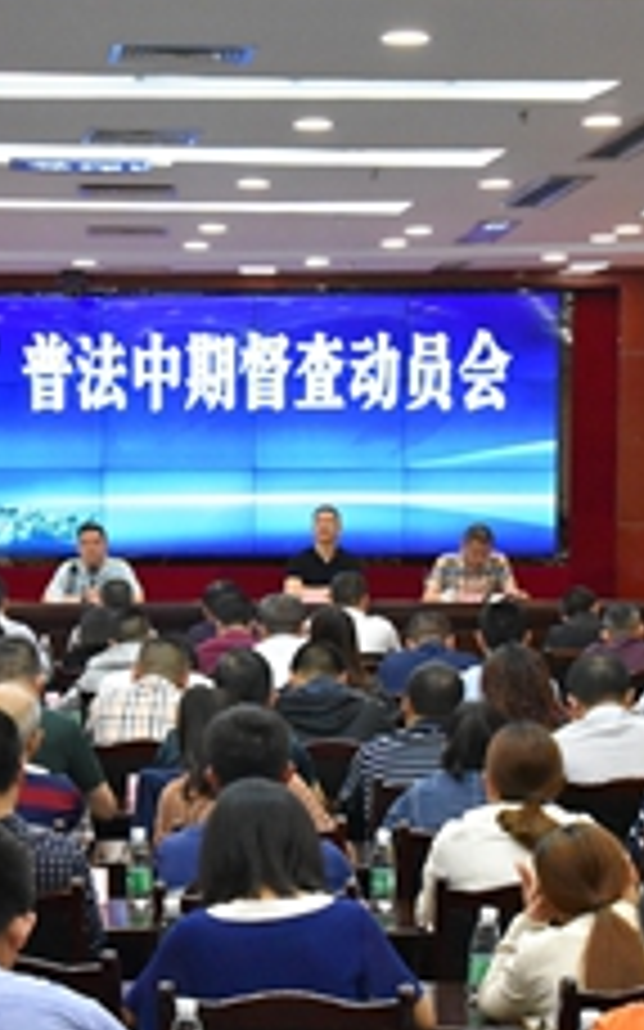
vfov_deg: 19.4
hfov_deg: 12.2
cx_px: 207
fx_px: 3007
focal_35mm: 107
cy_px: 722
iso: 12800
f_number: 8
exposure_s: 1/250
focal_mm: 48
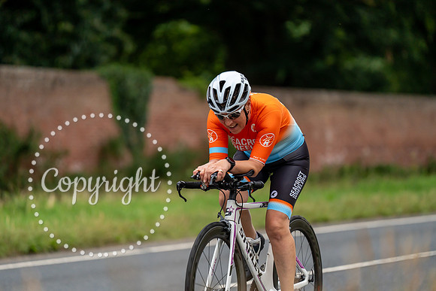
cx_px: 218
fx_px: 2180
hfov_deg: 11.4
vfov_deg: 7.6
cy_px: 146
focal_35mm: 180
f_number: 2.8
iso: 1000
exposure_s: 1/800
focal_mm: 180
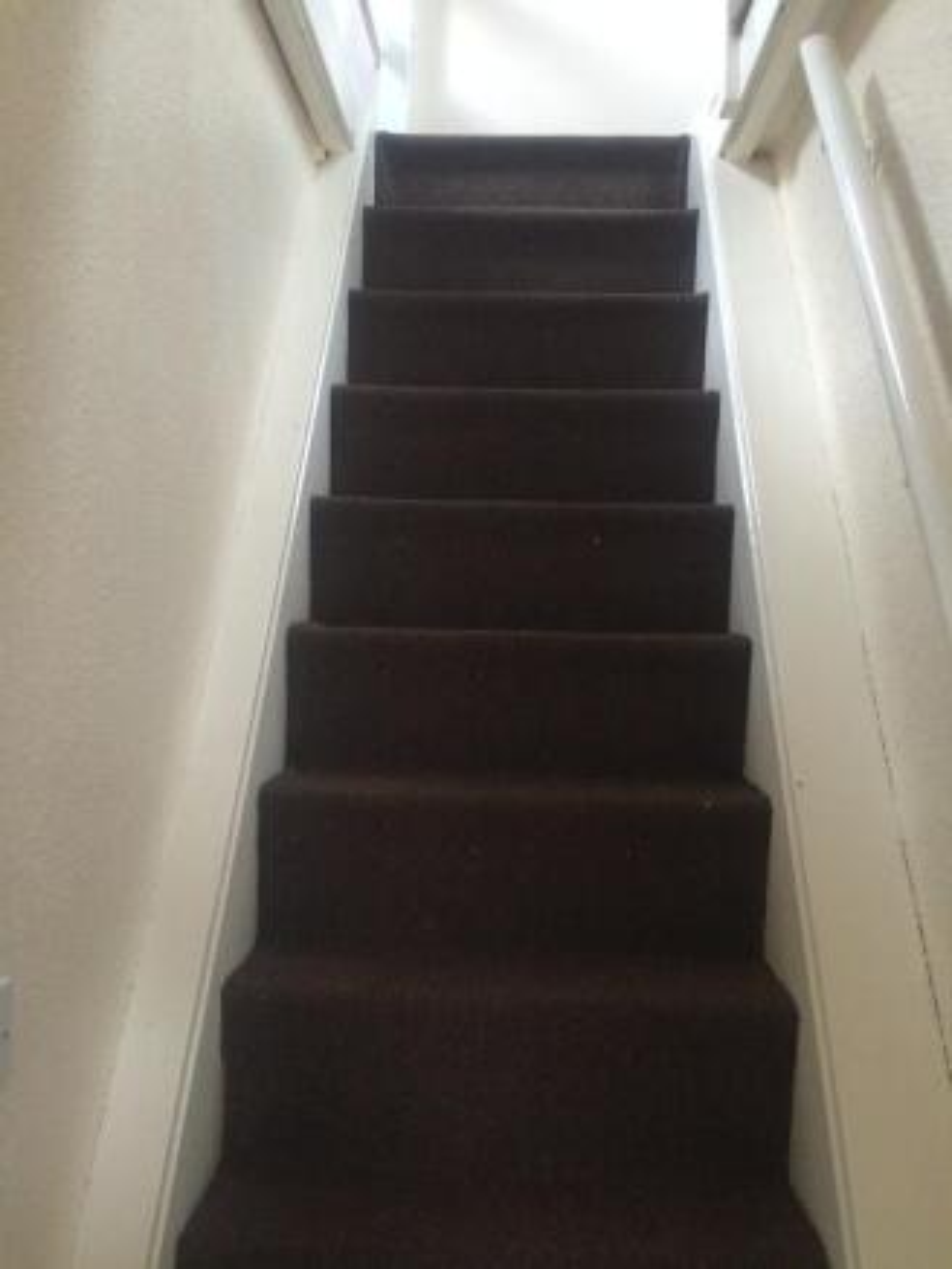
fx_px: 1063
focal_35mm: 29
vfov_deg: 61.6
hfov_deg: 48.2
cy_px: 634
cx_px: 476
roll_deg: -1.2
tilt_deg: -0.2
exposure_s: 1/30
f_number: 2.2
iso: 200
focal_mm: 4.15
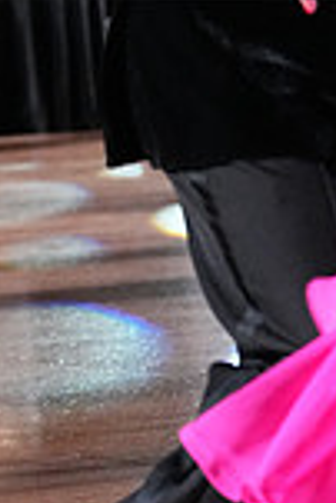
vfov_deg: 5.5
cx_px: 348
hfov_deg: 3.7
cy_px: -110
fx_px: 5210
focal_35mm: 373
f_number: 5
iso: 8000
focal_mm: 97
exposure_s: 1/400
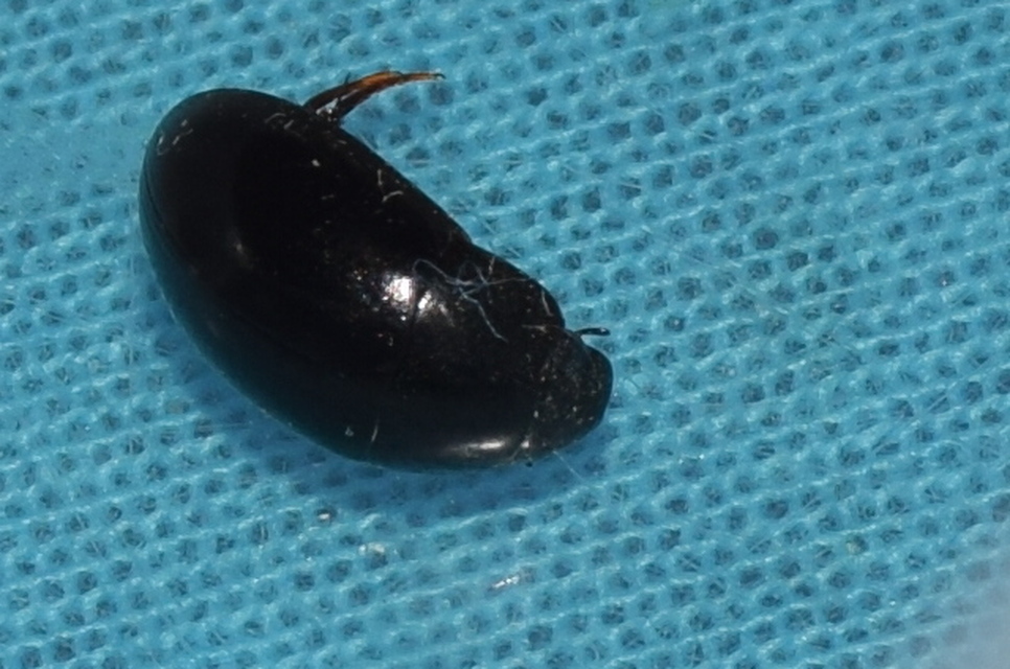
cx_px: 505
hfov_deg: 16.1
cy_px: 334
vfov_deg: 10.7
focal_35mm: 128
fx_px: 3570
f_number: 13
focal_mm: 85
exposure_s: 1/160
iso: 100
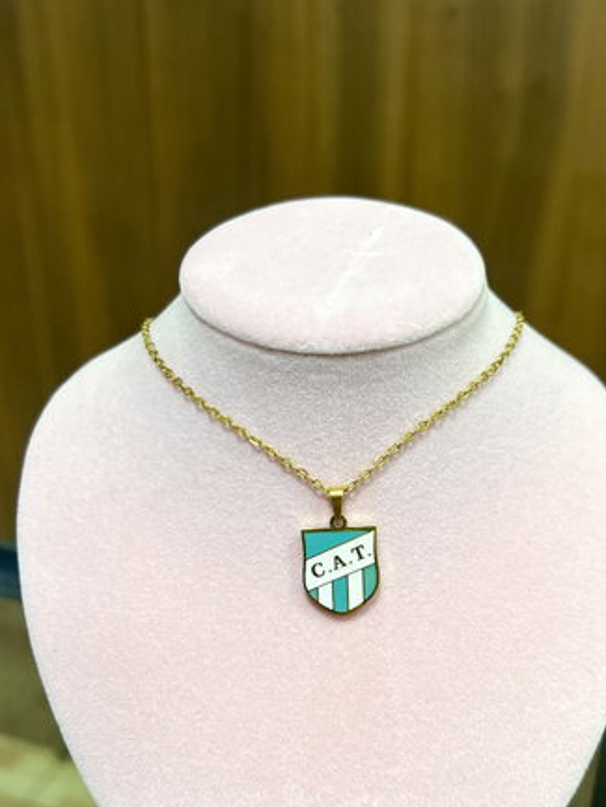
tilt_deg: -25.3
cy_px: 493
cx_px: 324
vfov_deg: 56.3
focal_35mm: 32
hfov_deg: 44.2
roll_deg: +0.3
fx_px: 747
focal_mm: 5.7
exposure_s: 1/100
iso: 125
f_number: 1.5
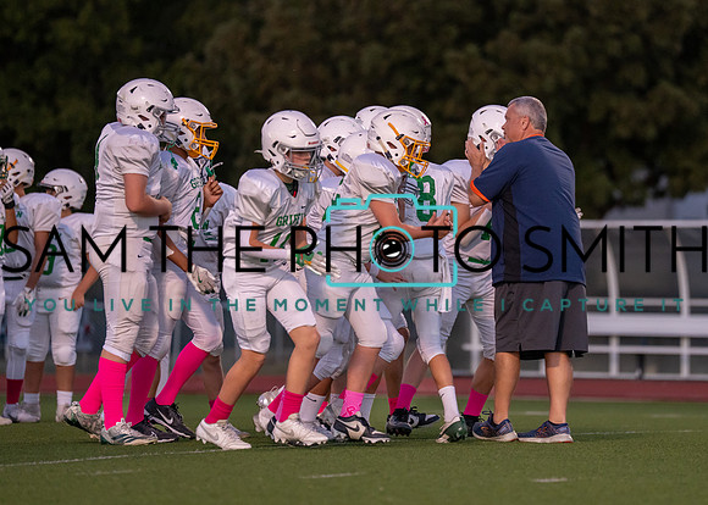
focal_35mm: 268
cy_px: 216
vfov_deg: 5.4
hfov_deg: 7.5
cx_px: 441
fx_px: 5393
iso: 2500
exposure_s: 1/1000
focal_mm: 200
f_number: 2.8
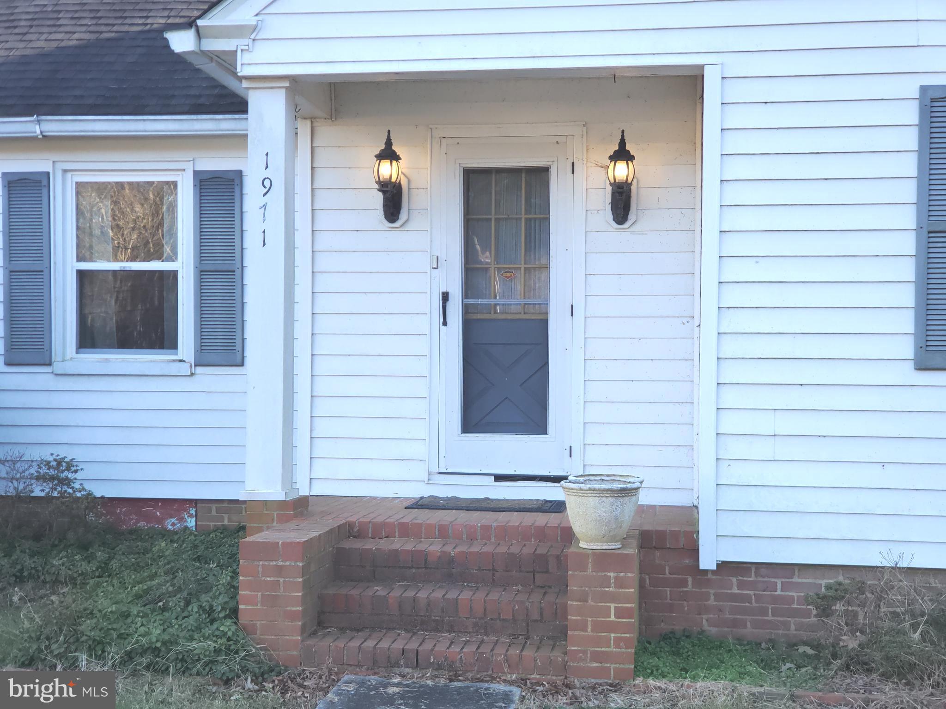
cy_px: 354
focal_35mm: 52
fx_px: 1421
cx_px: 473
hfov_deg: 36.8
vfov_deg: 28.0
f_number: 2.4
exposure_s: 1/120
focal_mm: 6
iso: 64
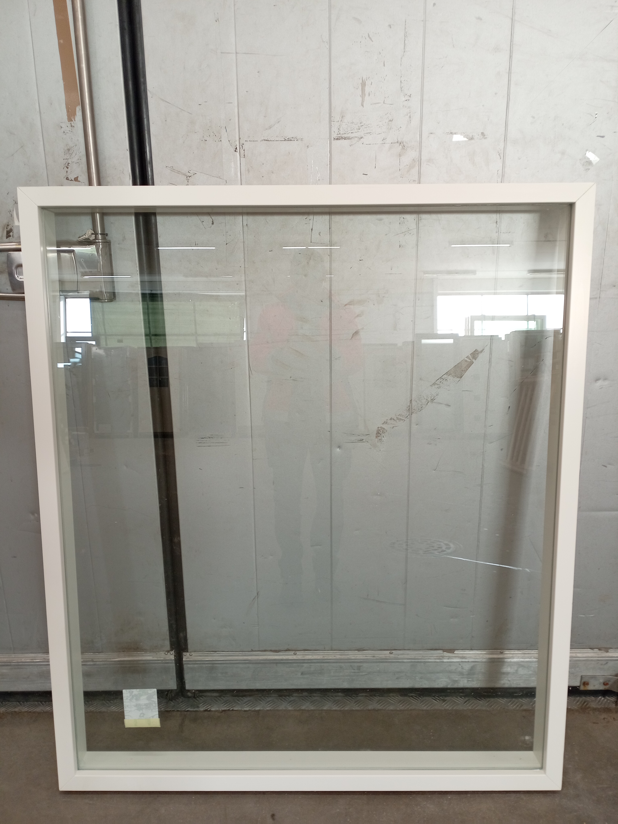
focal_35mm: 27
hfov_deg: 51.4
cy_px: 412
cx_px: 309
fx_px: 643
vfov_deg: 65.3
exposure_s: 1/25
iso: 363
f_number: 1.8
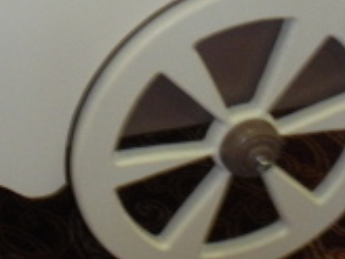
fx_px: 1086
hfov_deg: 18.0
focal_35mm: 109
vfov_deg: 13.0
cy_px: -112
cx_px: 105
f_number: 3.5
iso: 400
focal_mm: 6.3
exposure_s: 1/30
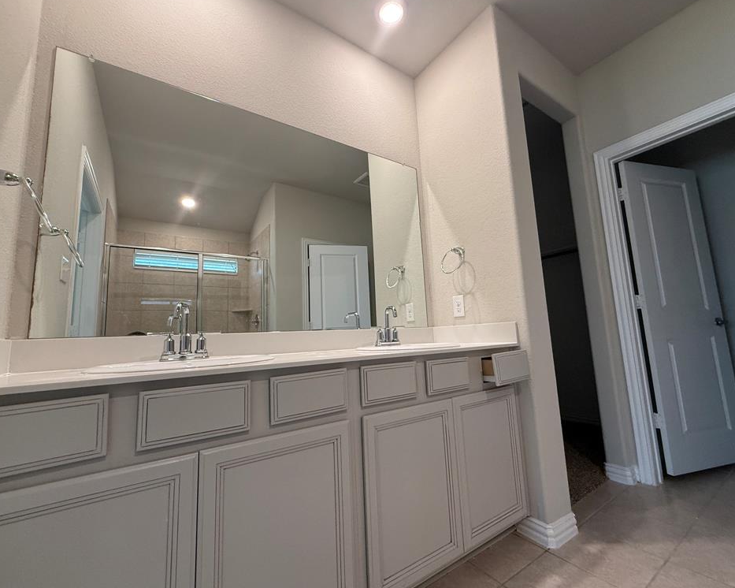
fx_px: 326
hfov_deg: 96.8
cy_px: 292
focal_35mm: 15
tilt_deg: +7.3
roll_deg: +1.7
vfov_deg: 84.0
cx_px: 371
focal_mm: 2.22
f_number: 2.2
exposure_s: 1/120
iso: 250
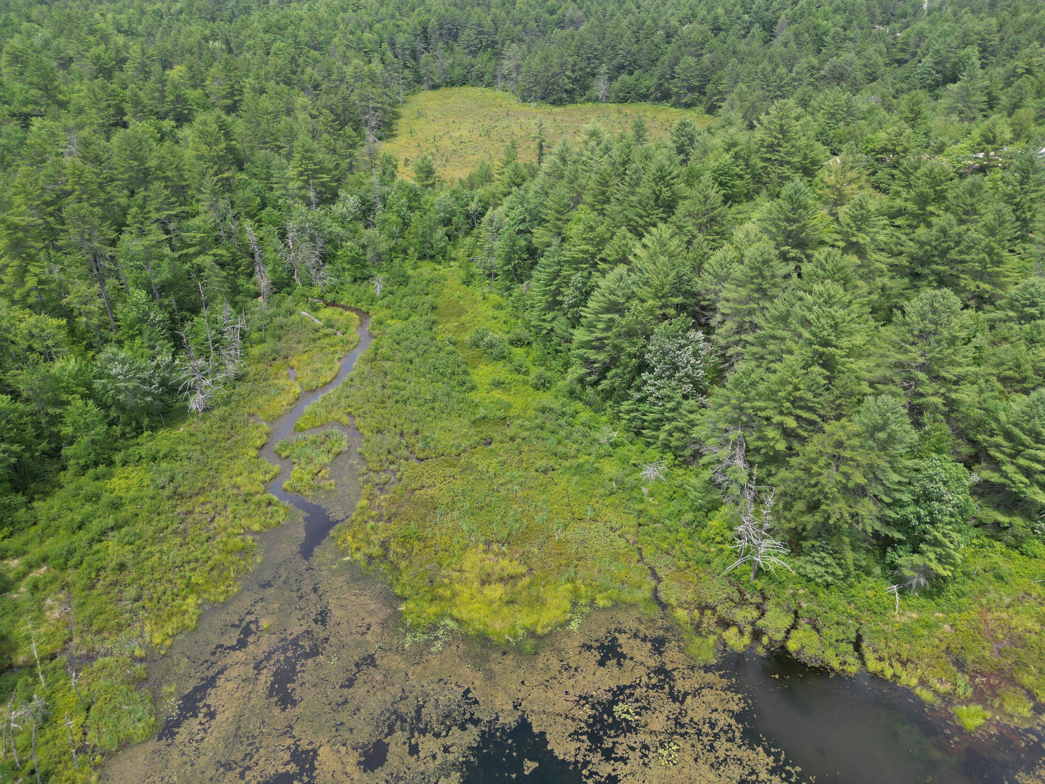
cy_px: 392
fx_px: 725
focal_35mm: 24
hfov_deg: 71.6
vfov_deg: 56.8
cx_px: 522
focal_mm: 6.72
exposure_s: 1/1000
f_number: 1.7
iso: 100
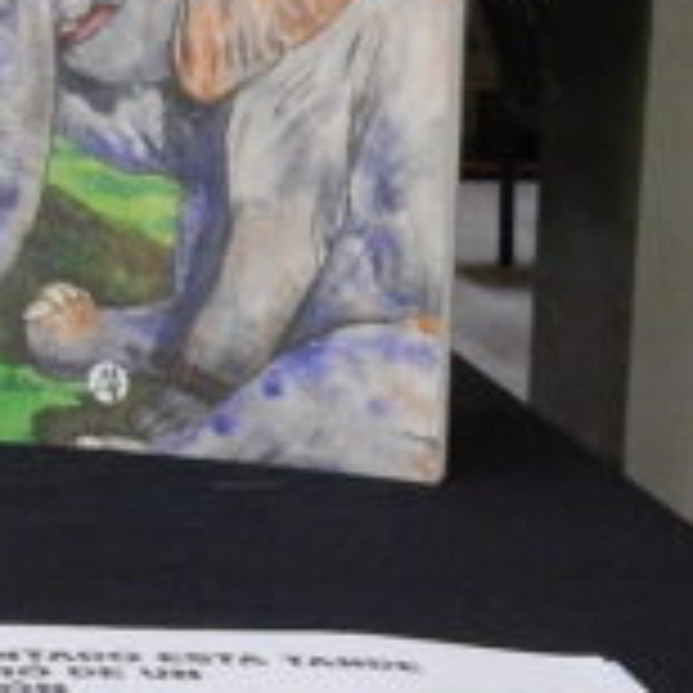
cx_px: -14
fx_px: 2491
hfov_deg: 15.5
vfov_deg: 15.8
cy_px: 436
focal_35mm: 110
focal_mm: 4.5
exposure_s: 1/25
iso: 800
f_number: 3.1
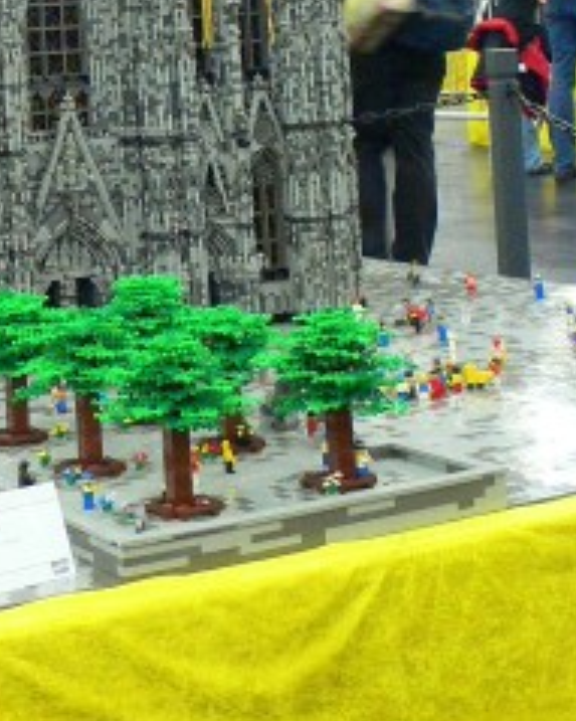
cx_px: 0
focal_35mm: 89
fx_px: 1898
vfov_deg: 20.0
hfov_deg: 16.9
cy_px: -181
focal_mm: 6.3
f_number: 2.8
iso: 200
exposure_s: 1/8
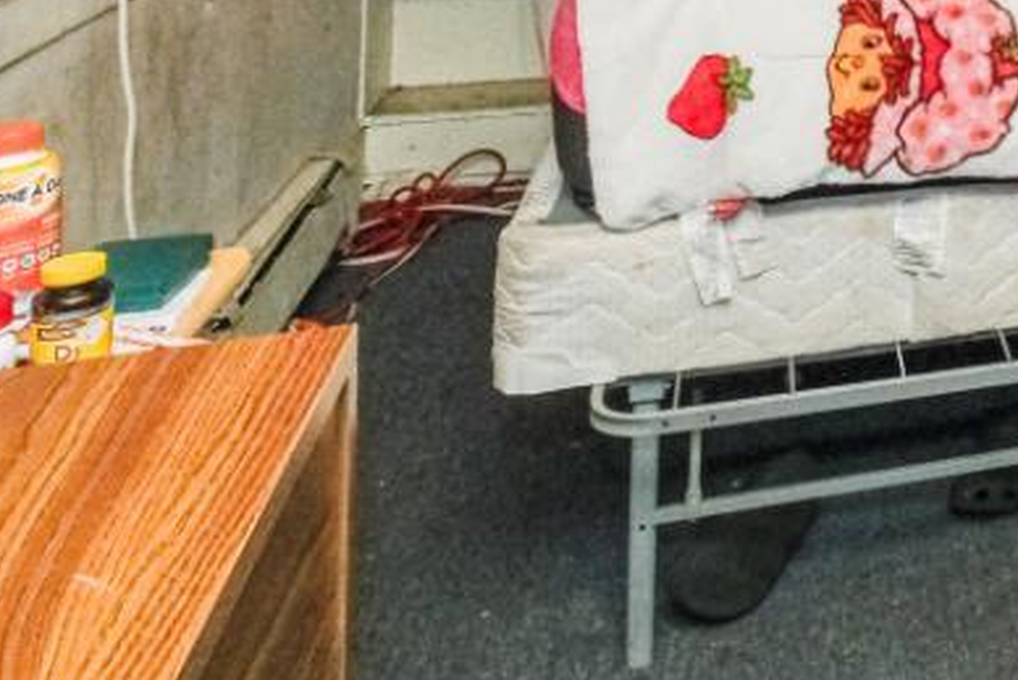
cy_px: -462
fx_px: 1641
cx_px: 1425
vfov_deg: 19.1
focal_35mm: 58
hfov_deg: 27.0
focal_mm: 10
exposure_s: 1/60
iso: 1600
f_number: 7.1
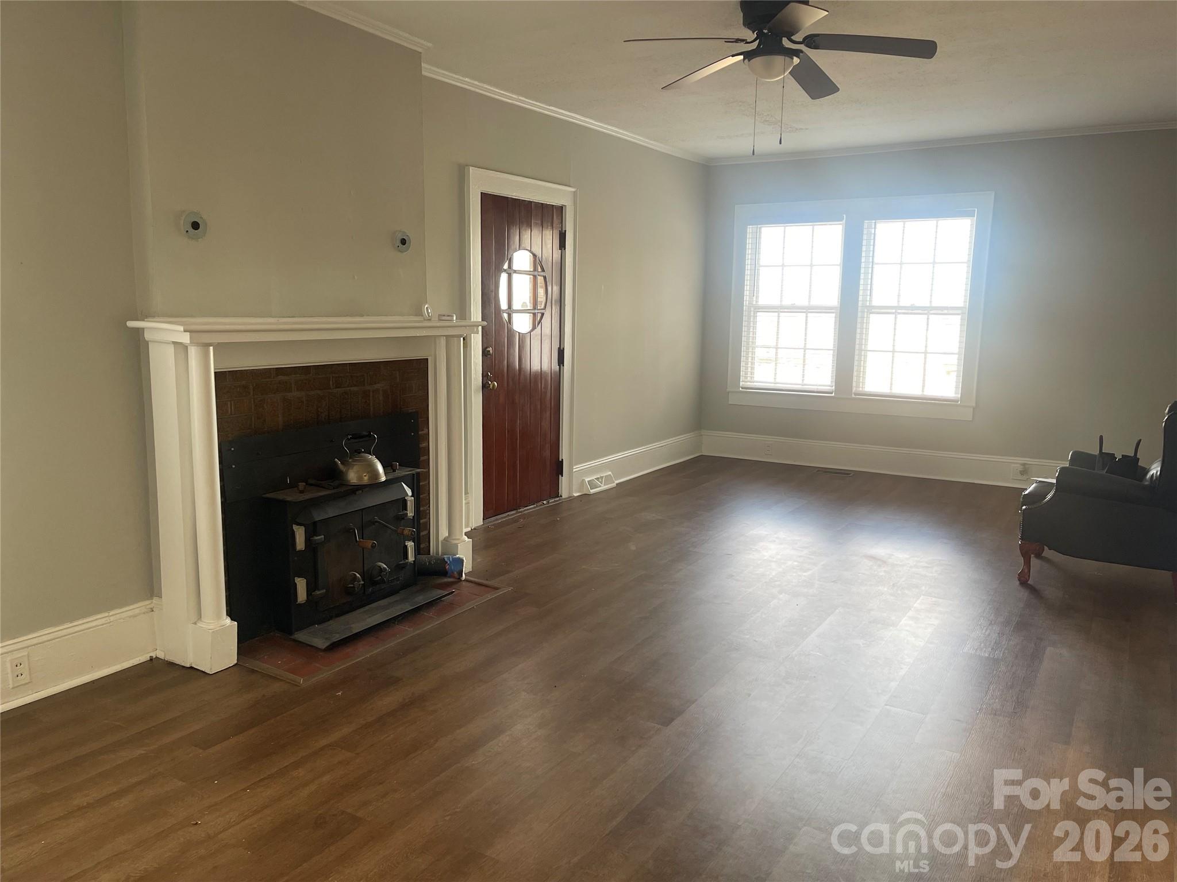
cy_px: 441
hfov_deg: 69.4
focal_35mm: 25
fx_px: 850
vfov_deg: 54.9
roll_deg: -0.9
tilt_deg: -8.9
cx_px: 588
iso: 125
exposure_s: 1/121
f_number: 1.6
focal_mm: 5.1
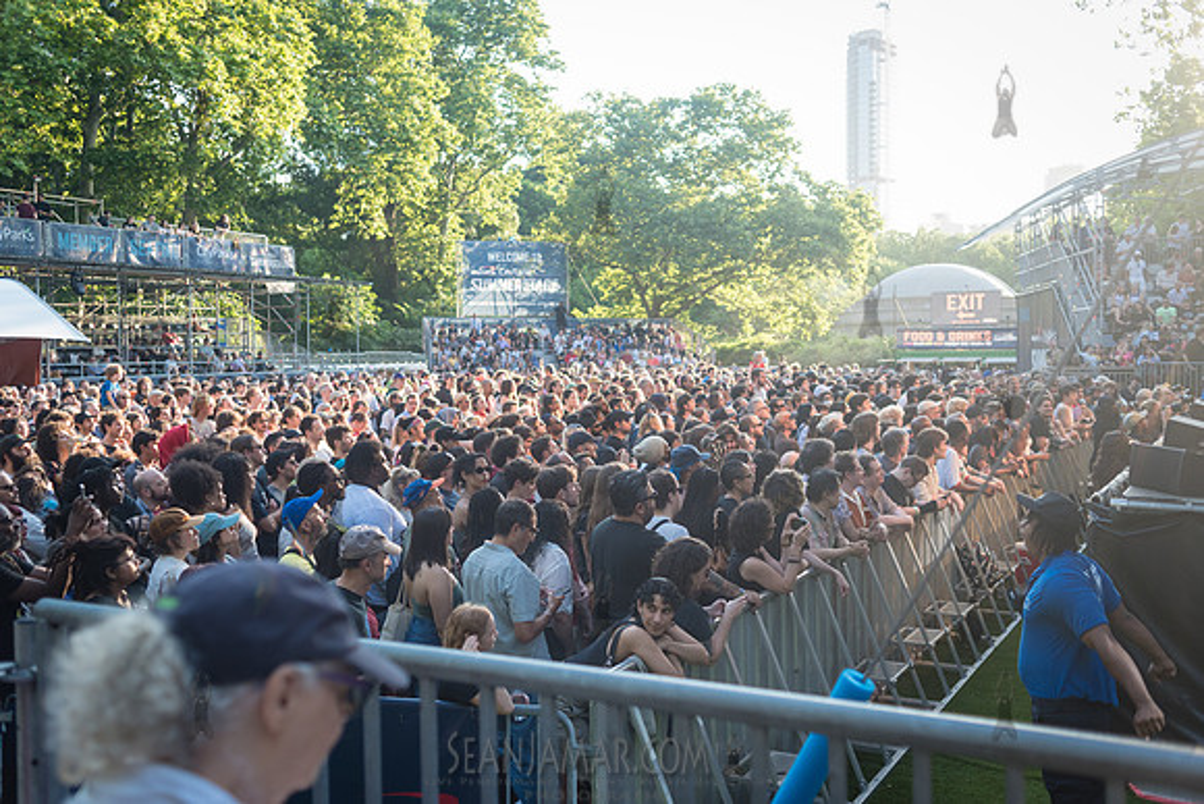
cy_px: 402
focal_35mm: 35
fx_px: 1171
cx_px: 602
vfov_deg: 37.9
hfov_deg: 54.4
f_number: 2.8
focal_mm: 35
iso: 500
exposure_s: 1/800
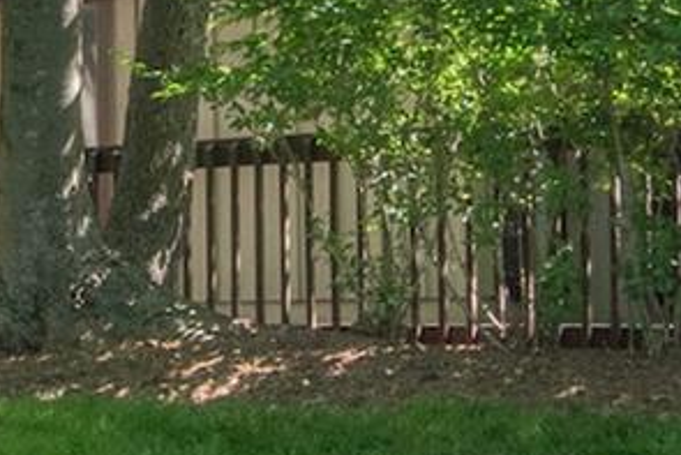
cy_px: -114
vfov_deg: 11.7
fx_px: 2166
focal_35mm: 114
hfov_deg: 17.6
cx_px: 55
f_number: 8
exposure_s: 1/125
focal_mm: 11
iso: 640
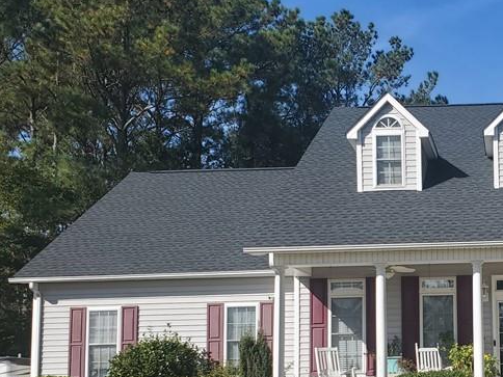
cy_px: 260
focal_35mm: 55
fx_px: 799
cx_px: 513
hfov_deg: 32.0
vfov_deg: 26.4
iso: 50
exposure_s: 1/1458
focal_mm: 4.3
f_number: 2.4
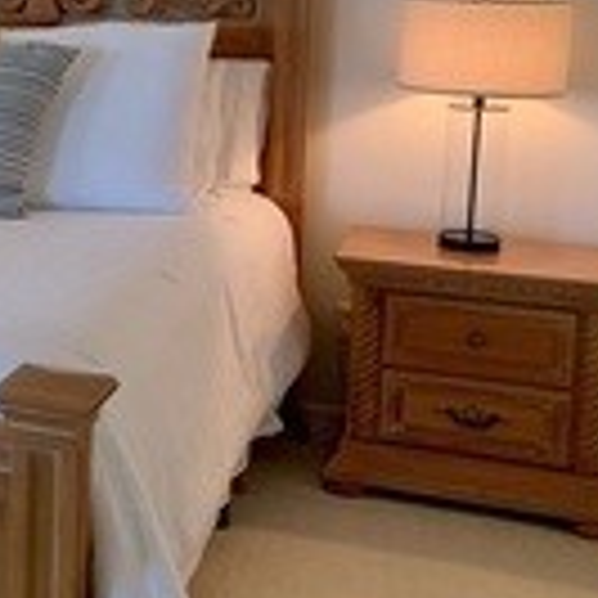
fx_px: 1349
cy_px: 130
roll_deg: +0.3
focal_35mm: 69
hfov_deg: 22.6
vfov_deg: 24.6
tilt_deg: -7.9
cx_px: -162
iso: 100
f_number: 1.8
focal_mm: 4.25
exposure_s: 1/120
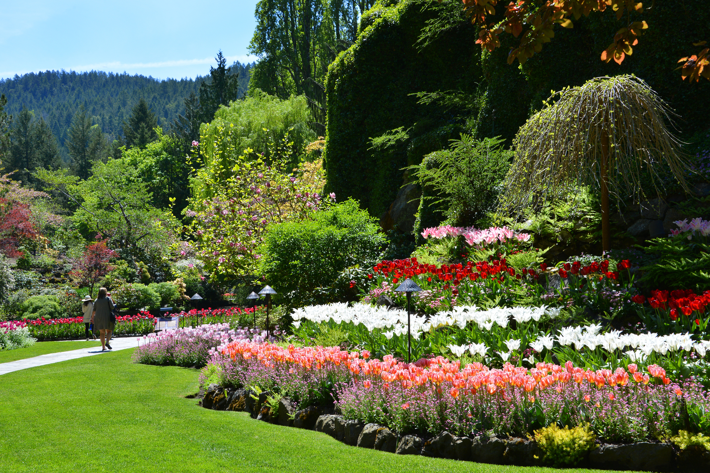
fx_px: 1025
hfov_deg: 38.2
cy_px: 236
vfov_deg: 26.0
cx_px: 355
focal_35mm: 52
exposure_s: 1/160
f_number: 11
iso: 320
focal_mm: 52
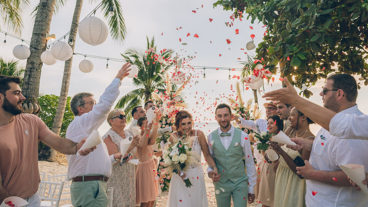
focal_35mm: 27
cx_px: 187
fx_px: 263
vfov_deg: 42.9
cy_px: 98
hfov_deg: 69.9
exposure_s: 1/400
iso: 160
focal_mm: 24
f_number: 5.6
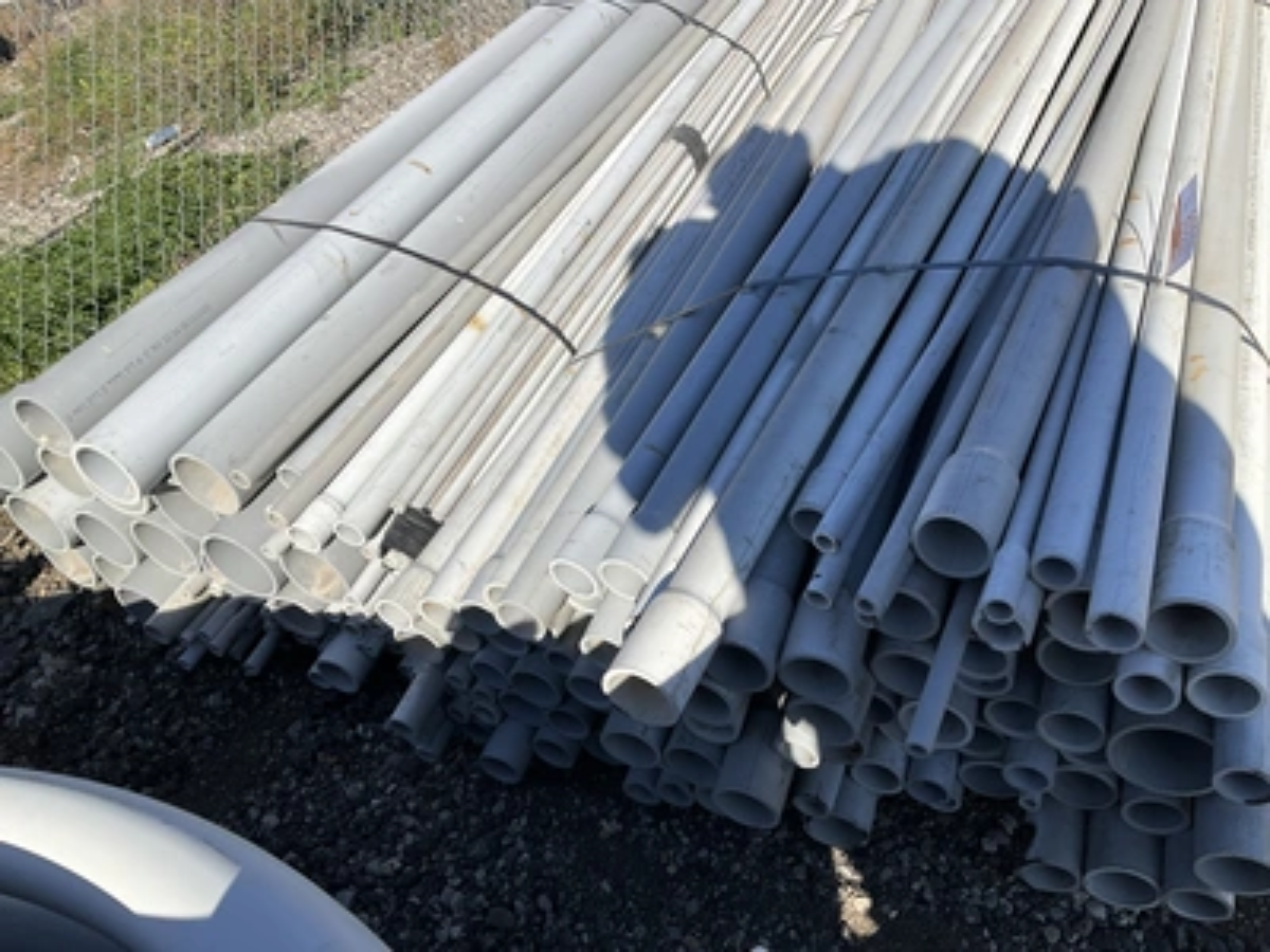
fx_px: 1064
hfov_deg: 61.7
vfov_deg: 48.2
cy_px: 476
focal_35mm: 29
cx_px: 635
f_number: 1.8
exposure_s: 1/1912
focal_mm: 3
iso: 25
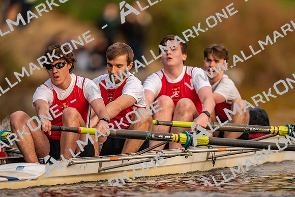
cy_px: 98
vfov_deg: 2.3
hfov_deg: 3.4
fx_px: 4918
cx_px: 148
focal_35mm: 600
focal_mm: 600
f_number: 4
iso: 3200
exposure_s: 1/2500
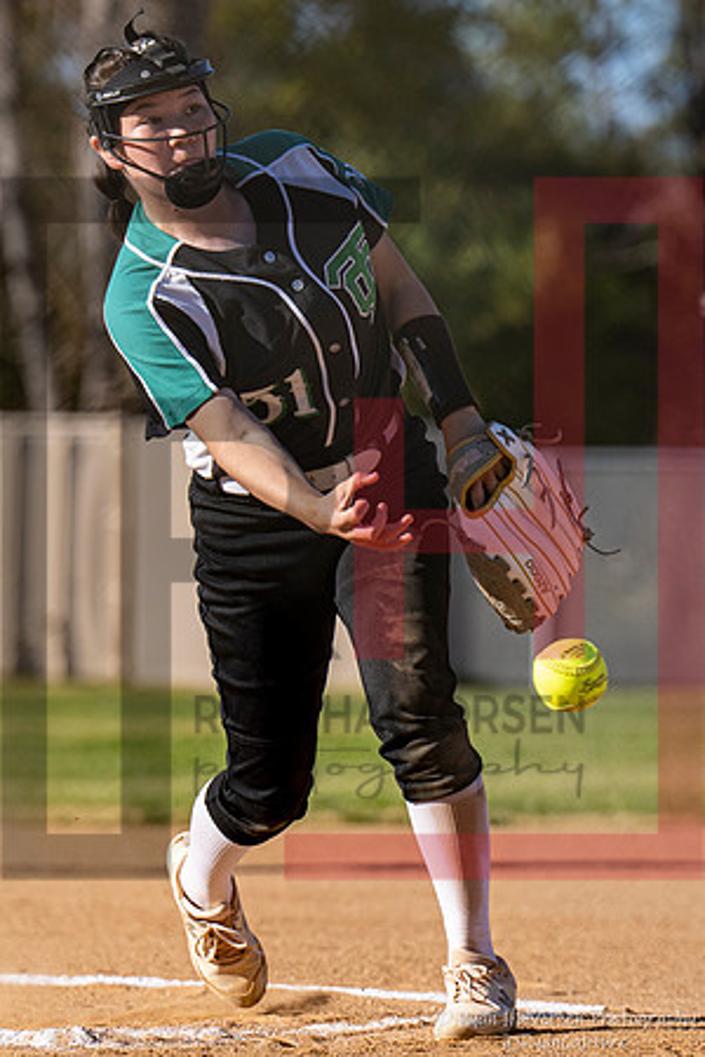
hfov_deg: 3.7
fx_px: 11041
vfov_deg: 5.5
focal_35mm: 376
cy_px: 394
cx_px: 489
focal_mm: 165
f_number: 4
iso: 400
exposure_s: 1/2500
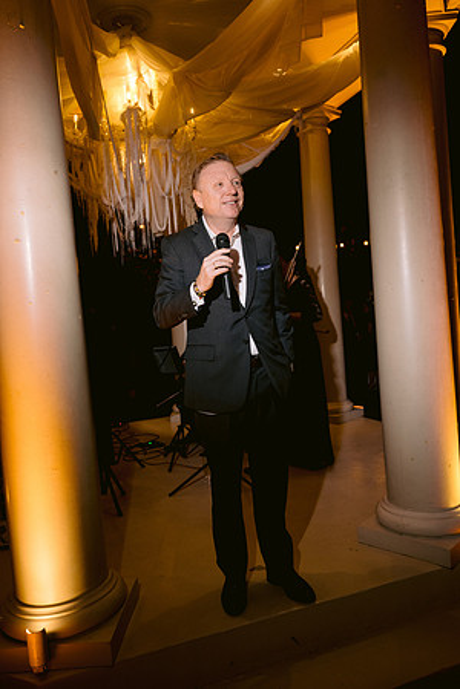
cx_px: 230
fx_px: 537
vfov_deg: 65.5
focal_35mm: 28
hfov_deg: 46.4
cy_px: 344
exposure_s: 1/80
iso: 800
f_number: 4
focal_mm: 28
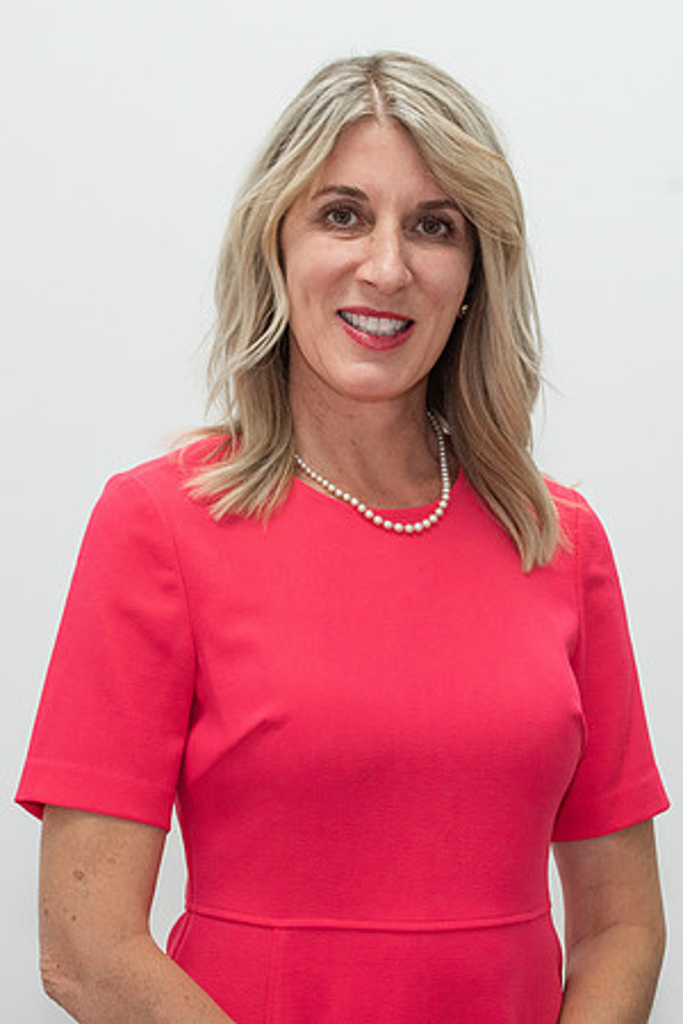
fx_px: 3419
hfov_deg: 11.4
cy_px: 447
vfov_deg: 17.0
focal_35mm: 120
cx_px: 324
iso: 400
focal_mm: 70
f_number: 6.3
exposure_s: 1/100
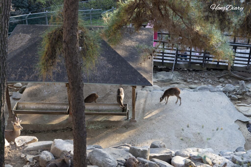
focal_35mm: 60
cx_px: 126
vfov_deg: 22.6
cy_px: 84
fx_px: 418
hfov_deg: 33.4
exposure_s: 1/160
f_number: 5.6
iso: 800
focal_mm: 60
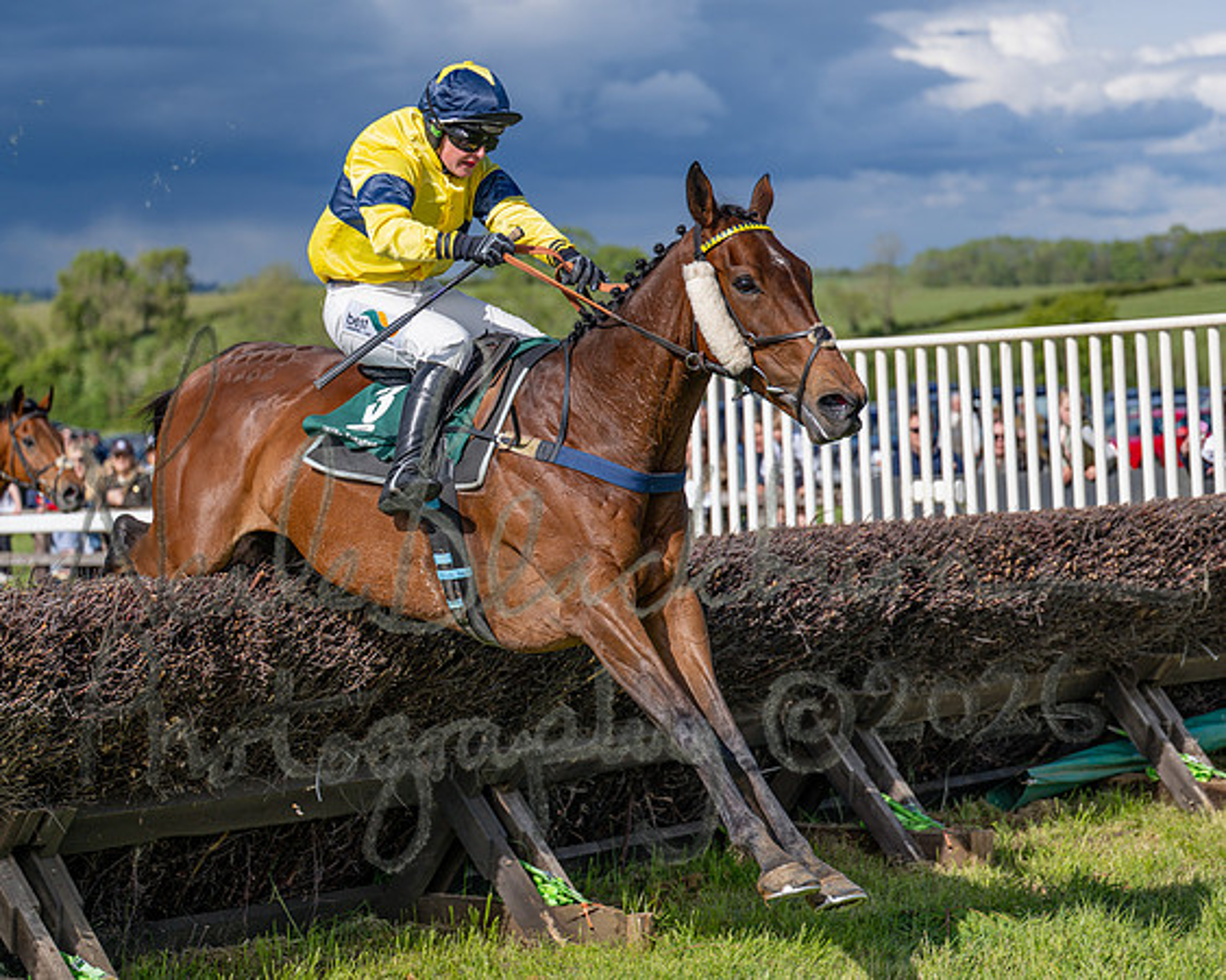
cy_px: 490
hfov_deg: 20.8
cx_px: 574
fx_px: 3347
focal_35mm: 92
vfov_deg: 16.7
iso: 100
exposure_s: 1/2000
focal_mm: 70
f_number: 2.8
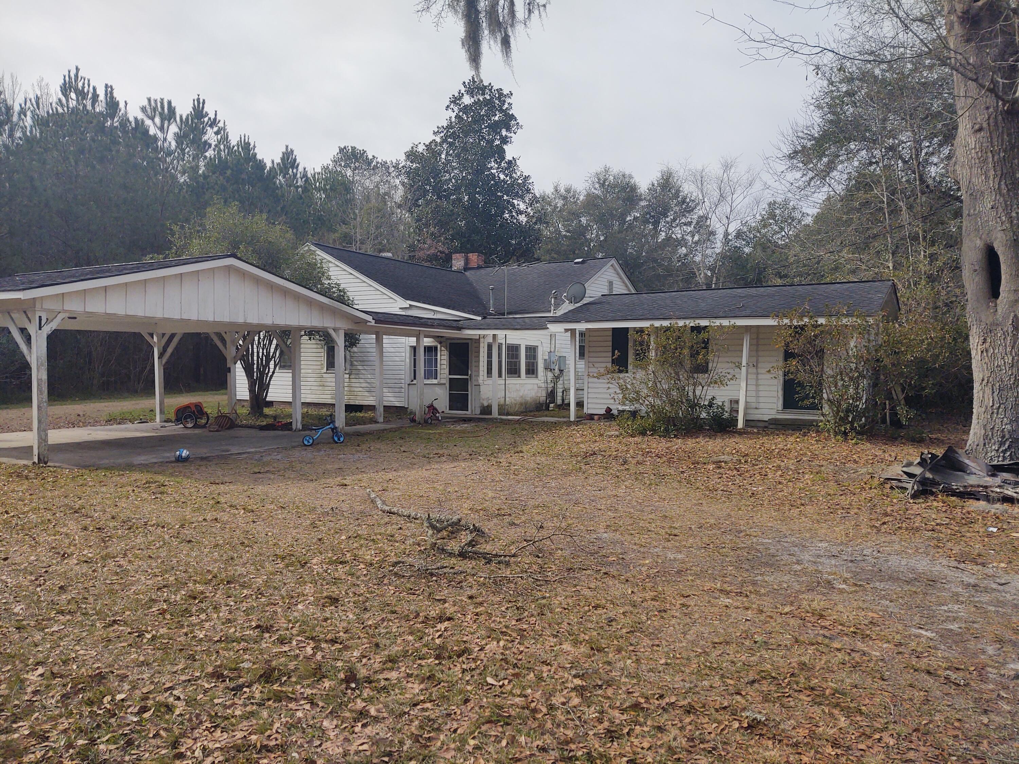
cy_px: 382
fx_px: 795
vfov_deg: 51.4
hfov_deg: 65.3
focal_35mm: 27
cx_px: 510
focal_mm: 4.75
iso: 100
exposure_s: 1/4944
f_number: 1.7
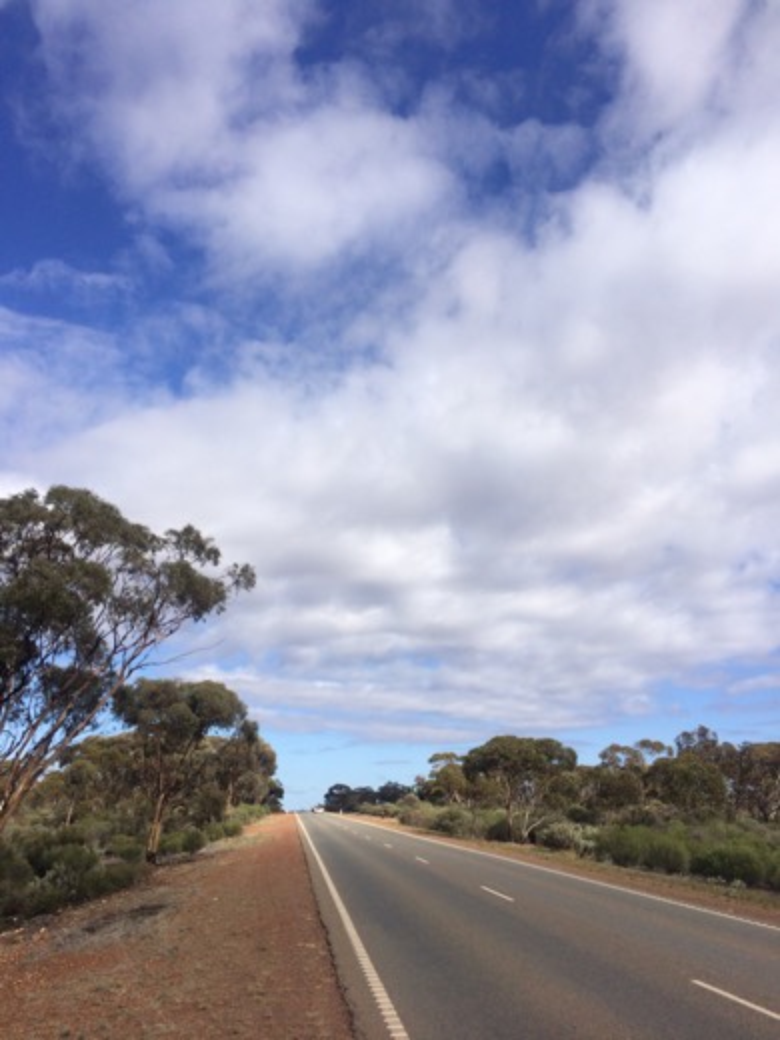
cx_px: 390
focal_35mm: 29
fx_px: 871
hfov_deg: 48.2
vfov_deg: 61.7
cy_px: 520
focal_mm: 4.15
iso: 32
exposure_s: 1/2933
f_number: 2.2
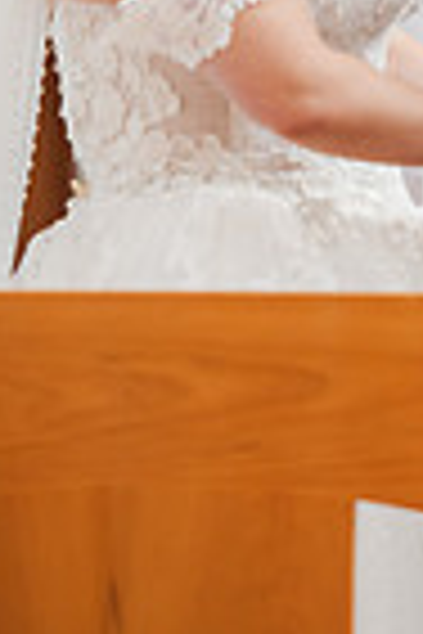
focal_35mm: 495
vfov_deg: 4.2
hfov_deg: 2.8
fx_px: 8724
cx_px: 648
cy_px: -148
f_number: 2.8
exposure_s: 1/250
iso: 400
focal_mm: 155
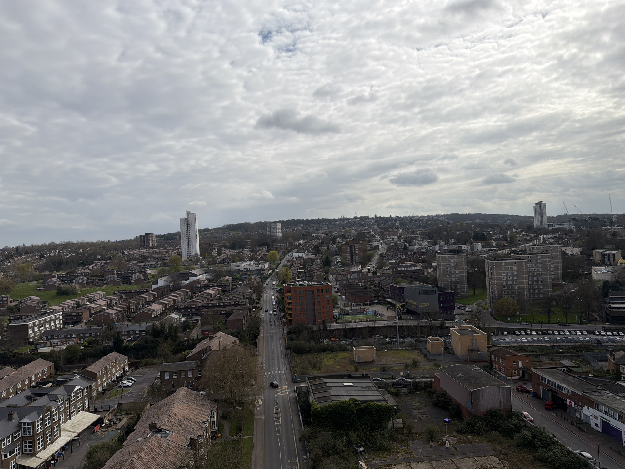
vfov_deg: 56.8
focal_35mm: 24
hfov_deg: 71.6
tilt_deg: -0.5
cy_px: 234
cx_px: 312
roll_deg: +2.5
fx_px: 433
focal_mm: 6.76
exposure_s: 1/17544
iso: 100
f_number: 1.78
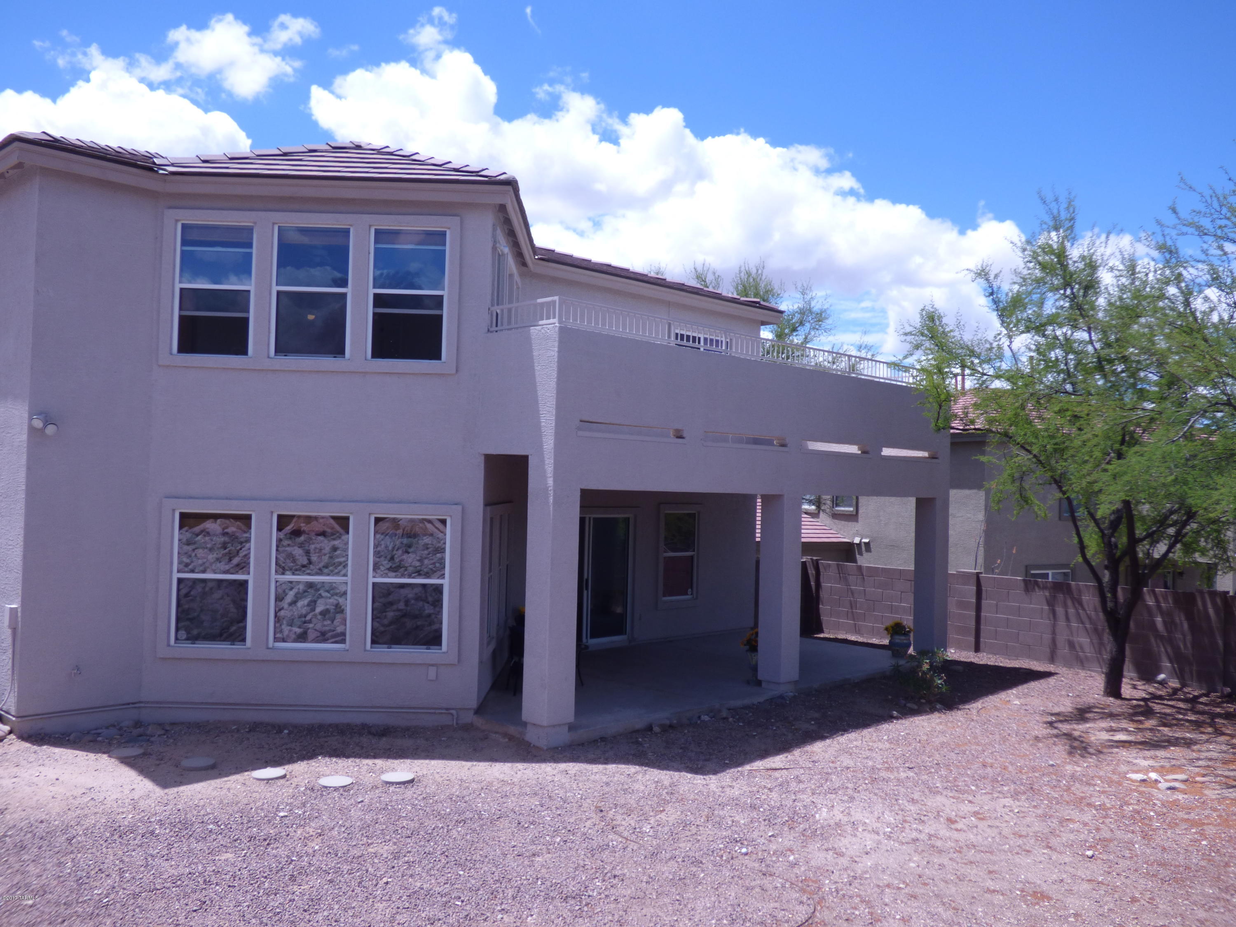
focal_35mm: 30
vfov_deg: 46.8
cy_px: 464
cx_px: 618
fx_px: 1071
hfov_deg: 60.0
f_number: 3.3
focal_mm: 5.29
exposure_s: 1/1300
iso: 100
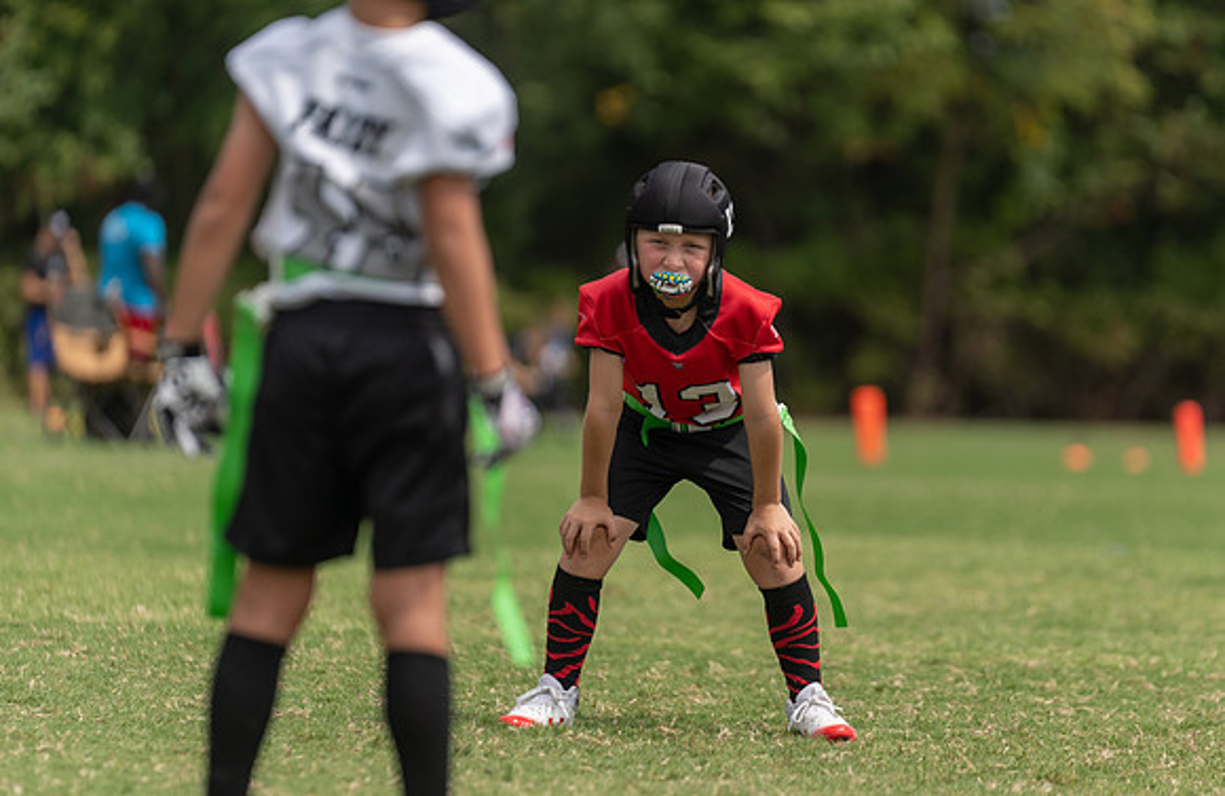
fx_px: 8352
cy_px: 388
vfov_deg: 5.5
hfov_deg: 8.4
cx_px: 675
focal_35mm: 247
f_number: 2.8
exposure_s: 1/2500
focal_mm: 200
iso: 100
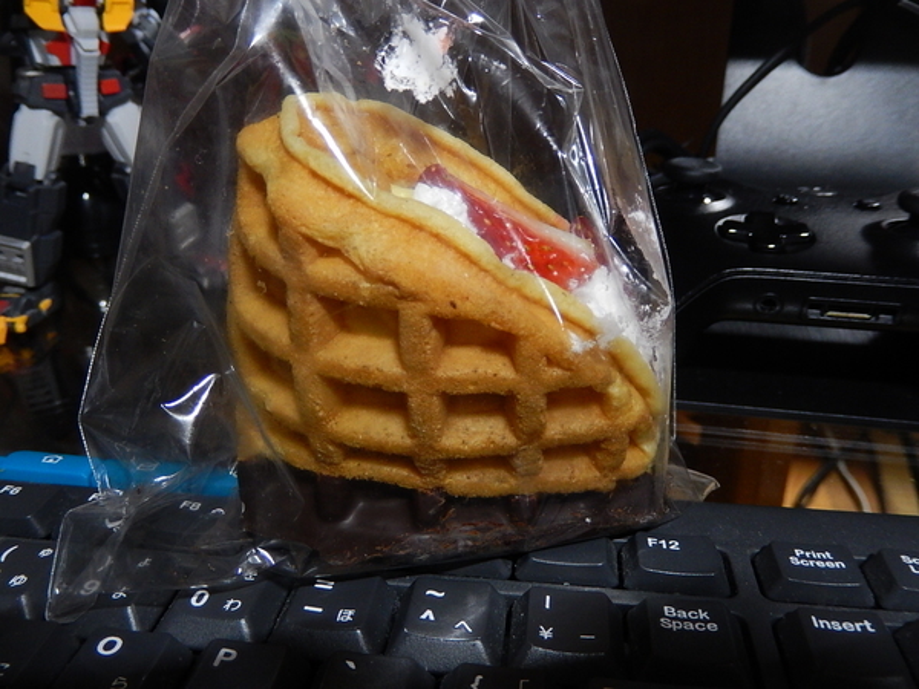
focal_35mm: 32
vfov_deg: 44.2
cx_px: 460
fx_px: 850
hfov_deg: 56.8
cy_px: 344
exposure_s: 1/10
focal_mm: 5.7
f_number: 3.8
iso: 400
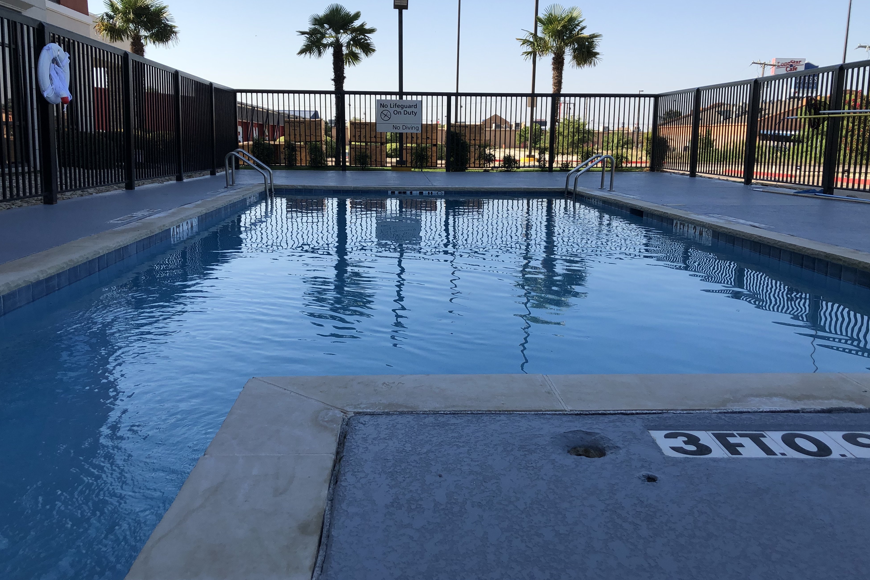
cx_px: 431
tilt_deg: -10.6
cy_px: 268
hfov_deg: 61.9
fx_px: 725
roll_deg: +0.3
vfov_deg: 43.6
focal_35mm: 30
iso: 20
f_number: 1.8
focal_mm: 3.99
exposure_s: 1/1200
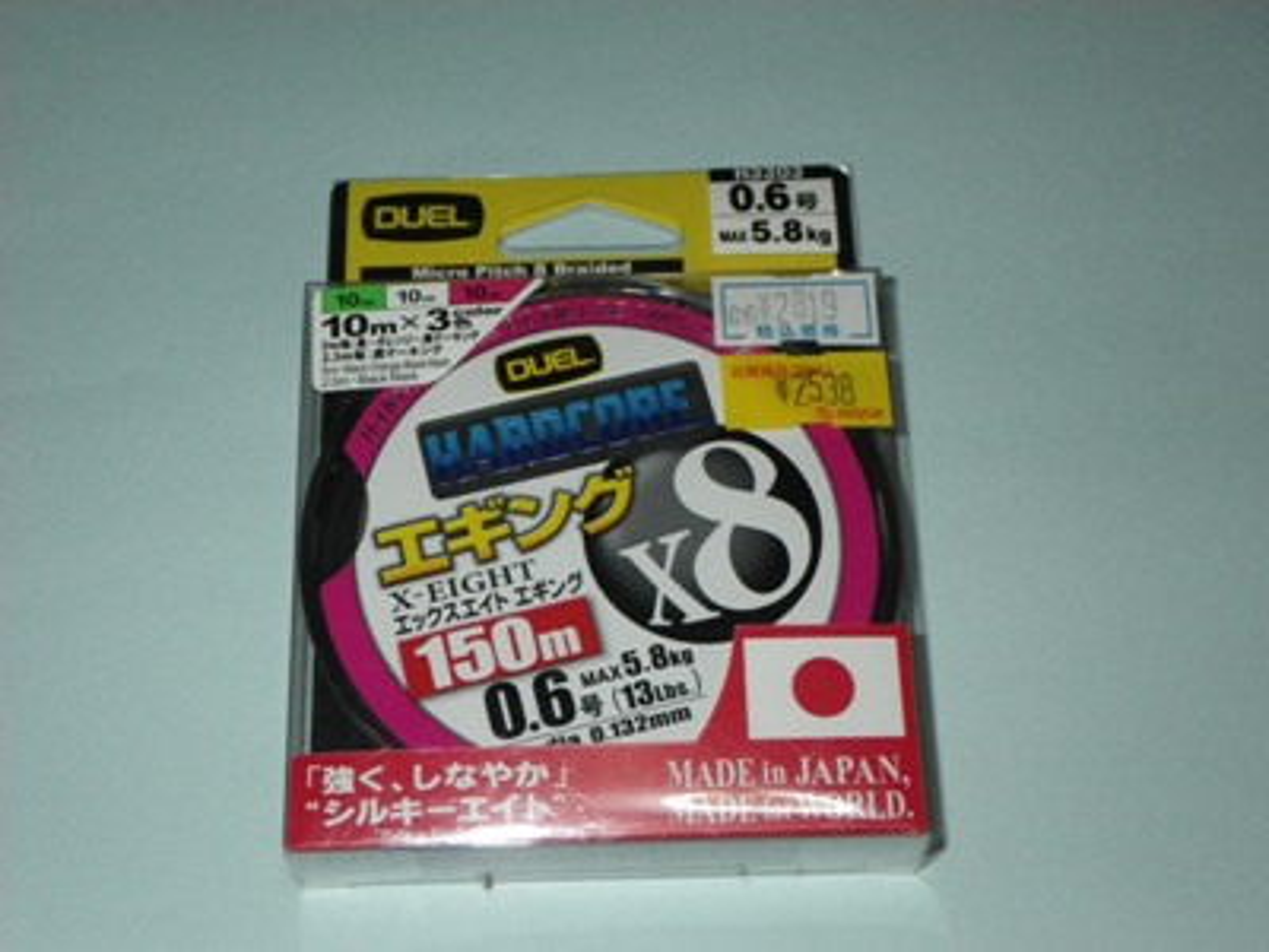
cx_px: 634
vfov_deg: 28.6
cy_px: 476
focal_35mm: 51
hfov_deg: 37.5
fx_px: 1870
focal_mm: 9.1
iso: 400
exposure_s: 1/60
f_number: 5.3
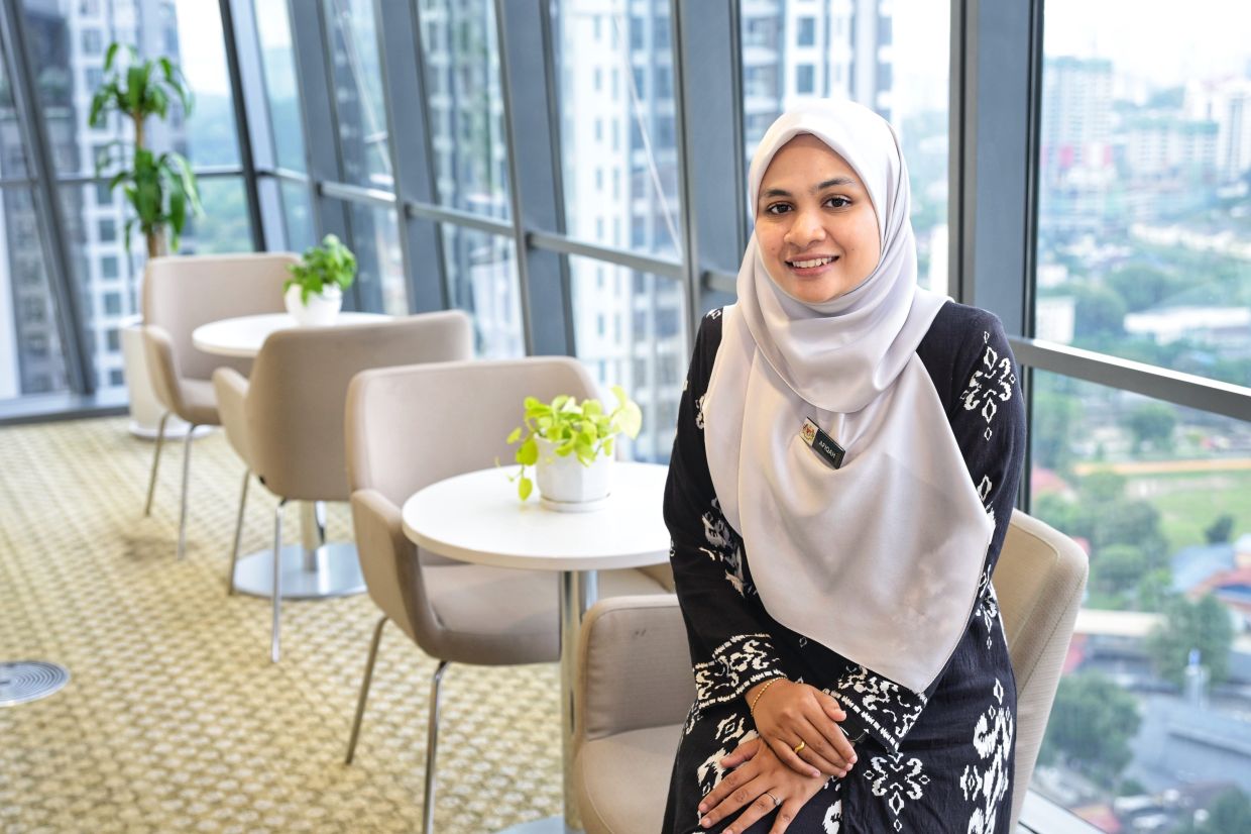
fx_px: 1633
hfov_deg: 41.9
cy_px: 417
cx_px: 626
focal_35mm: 47
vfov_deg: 28.6
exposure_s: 1/60
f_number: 4
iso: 450
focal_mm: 47
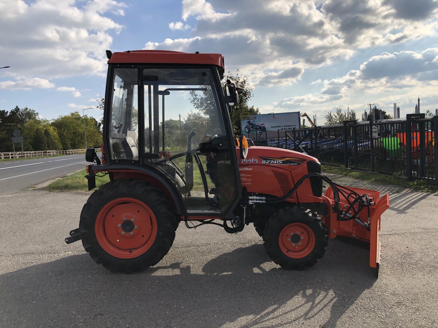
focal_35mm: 28
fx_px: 354
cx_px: 219
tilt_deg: -3.5
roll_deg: +3.7
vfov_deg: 49.7
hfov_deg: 63.4
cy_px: 164
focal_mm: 3.99
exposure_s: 1/2288
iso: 20
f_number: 1.8
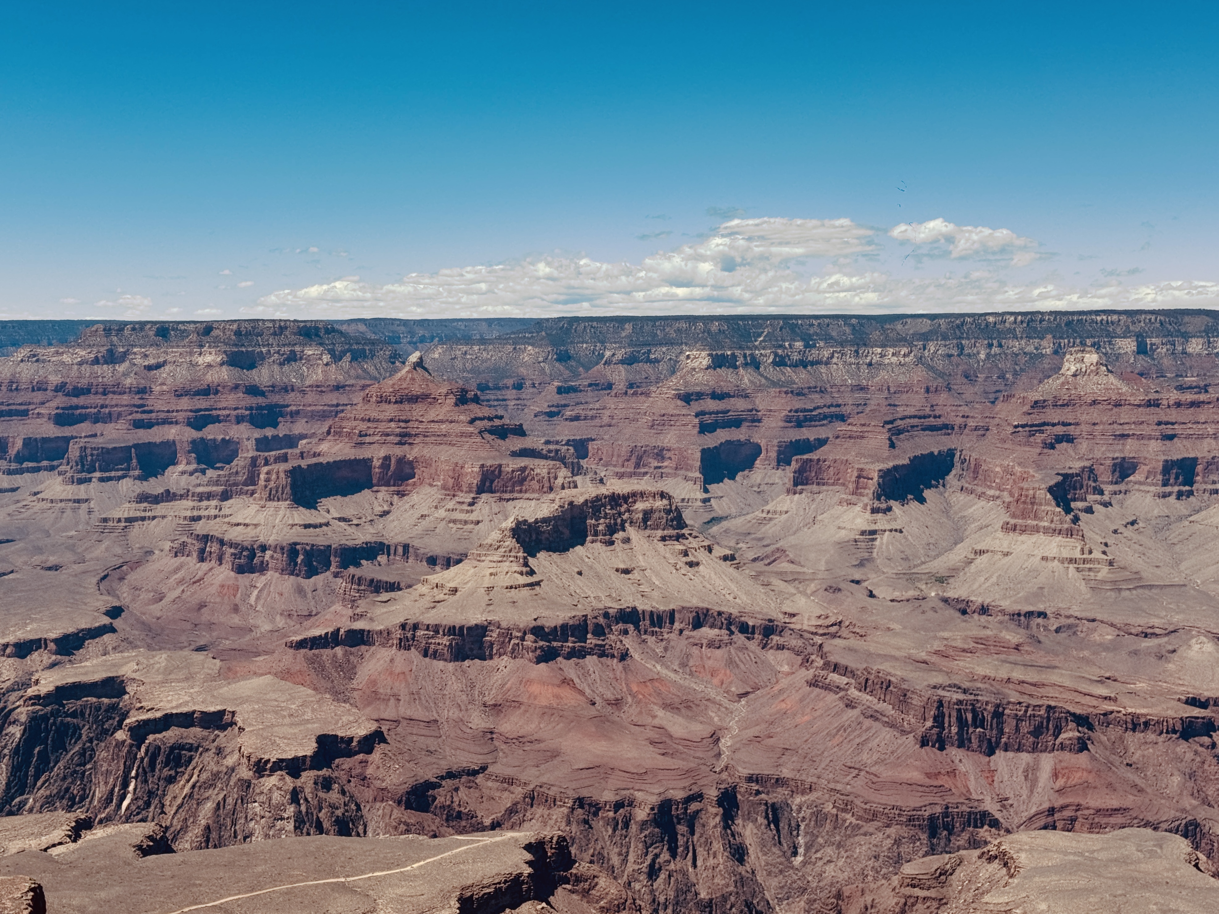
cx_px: 610
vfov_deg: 30.3
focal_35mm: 48
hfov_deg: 39.7
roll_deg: +0.8
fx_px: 1690
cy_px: 457
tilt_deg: -3.2
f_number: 1.78
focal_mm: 6.76
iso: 80
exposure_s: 1/7937
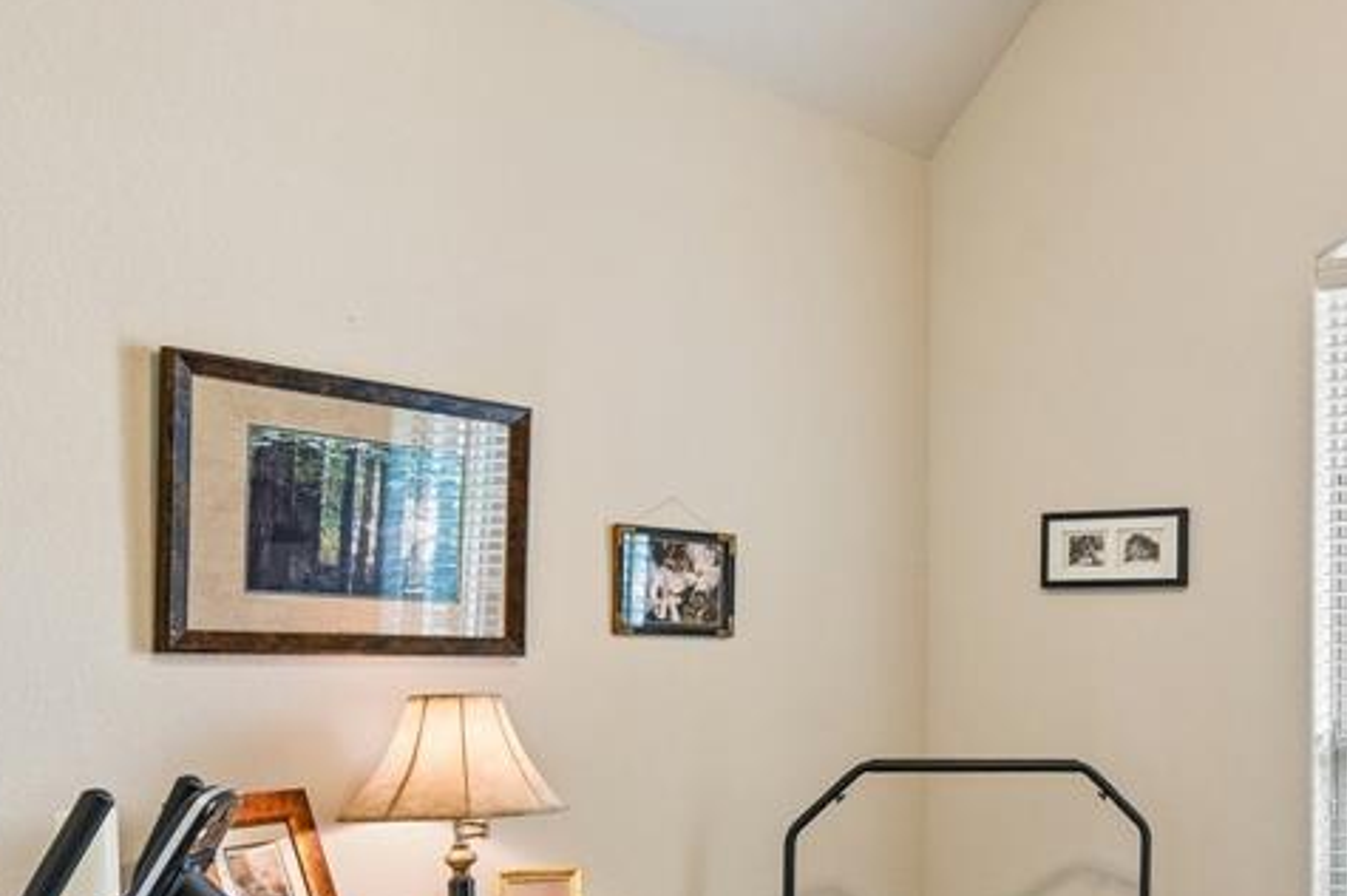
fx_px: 1533
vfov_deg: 32.0
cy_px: 678
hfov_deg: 41.0
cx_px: 1364
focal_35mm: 41
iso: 400
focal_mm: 19
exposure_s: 1/80
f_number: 8
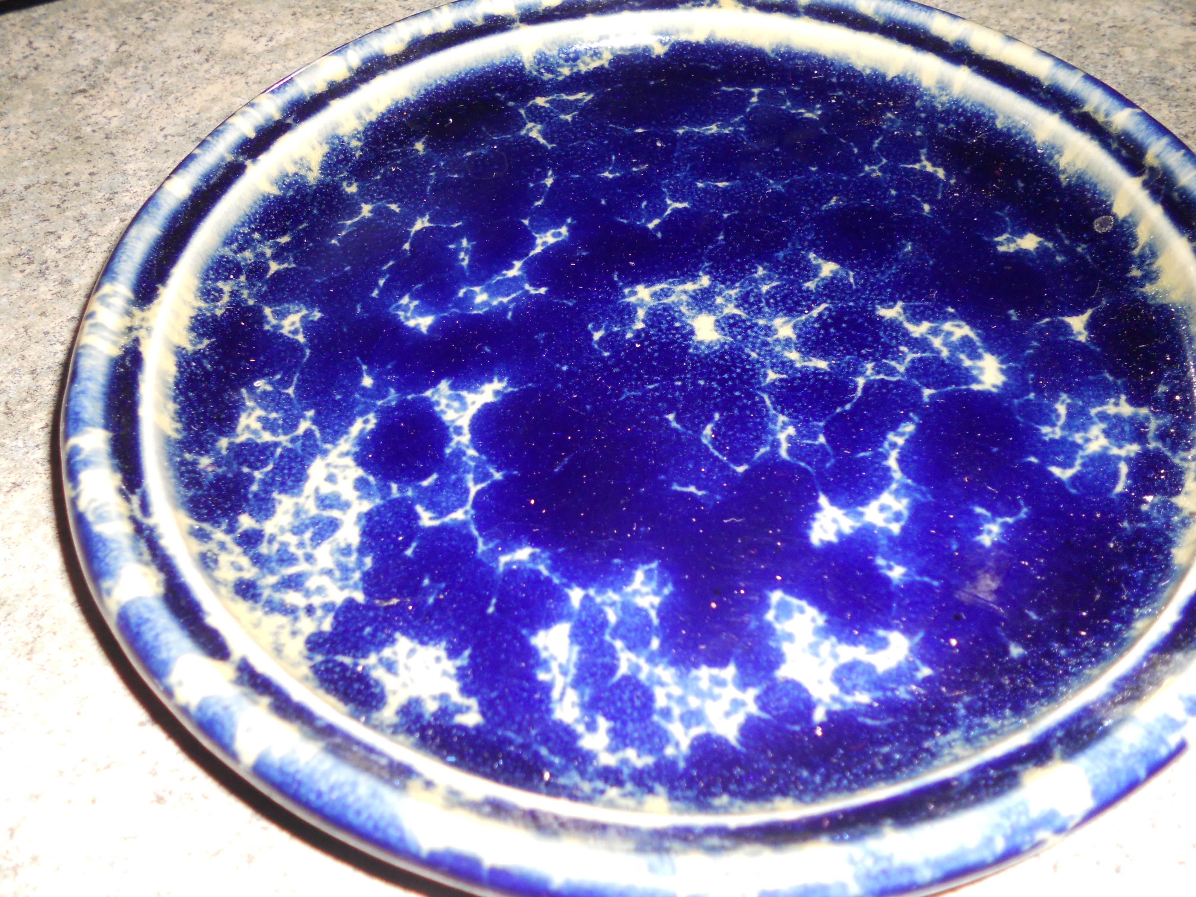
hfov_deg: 56.8
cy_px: 448
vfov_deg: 44.2
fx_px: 1106
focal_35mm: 32
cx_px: 598
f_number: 8.8
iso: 200
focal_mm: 5.8
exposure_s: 1/25
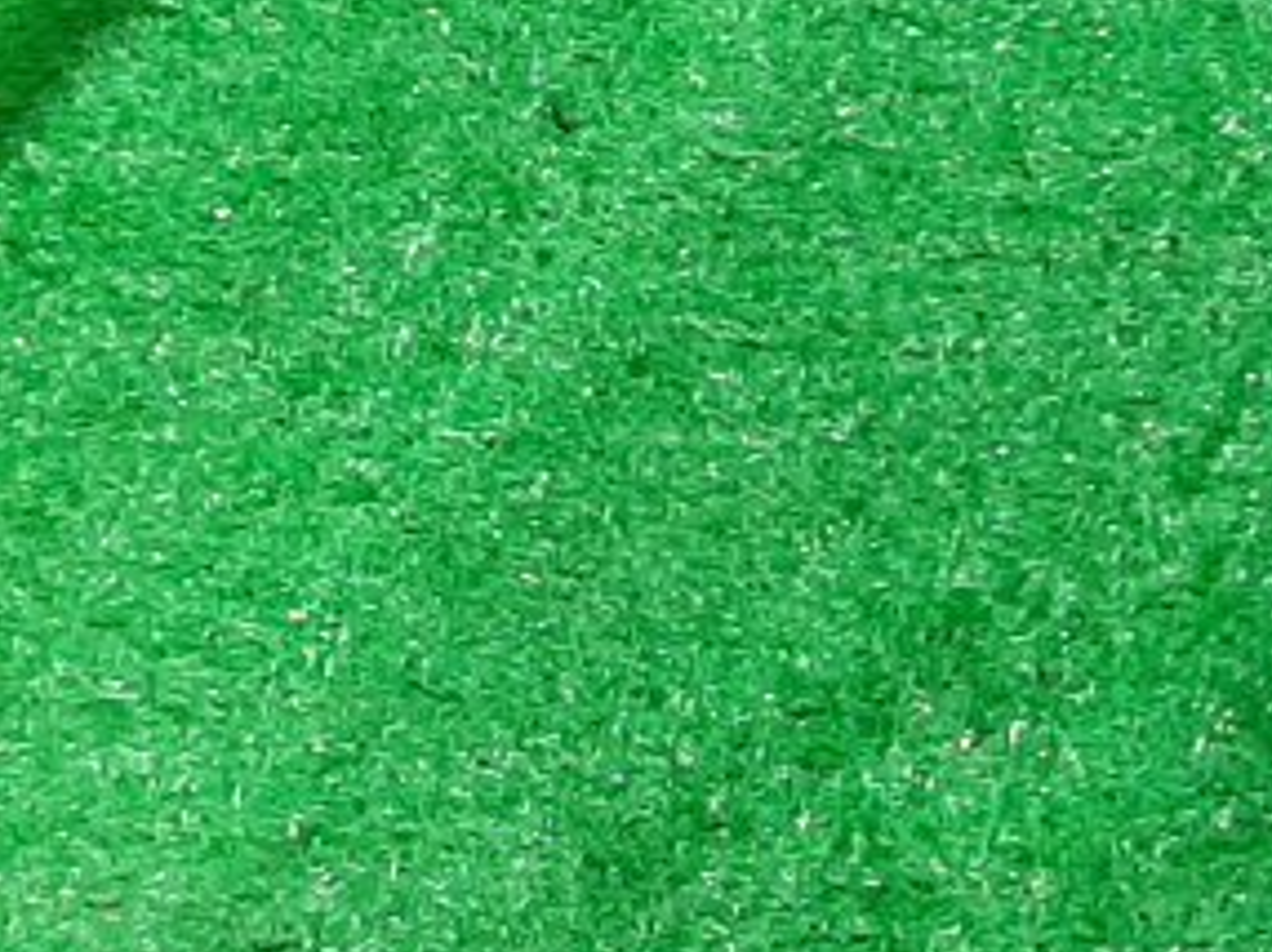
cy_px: -498
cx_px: 3193
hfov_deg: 11.8
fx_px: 4810
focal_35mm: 131
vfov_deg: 10.9
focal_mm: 3.93
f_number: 1.7
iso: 151
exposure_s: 1/50
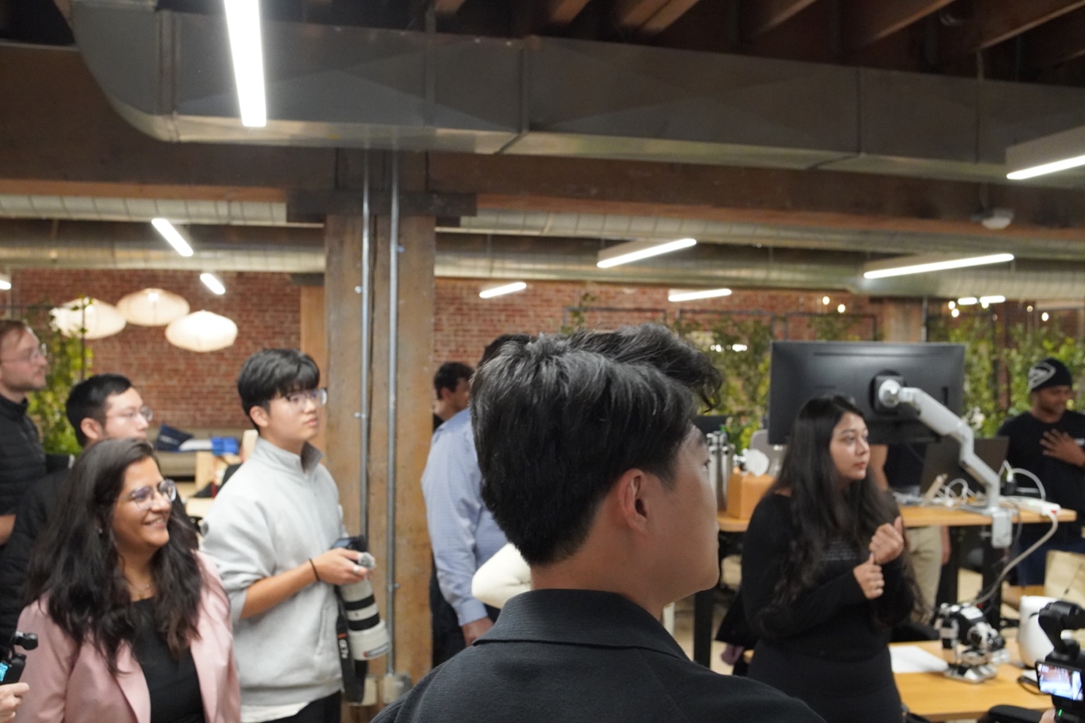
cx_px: 542
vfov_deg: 38.4
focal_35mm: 34
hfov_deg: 55.1
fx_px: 1040
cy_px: 362
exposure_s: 1/160
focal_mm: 23
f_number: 4
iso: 5000
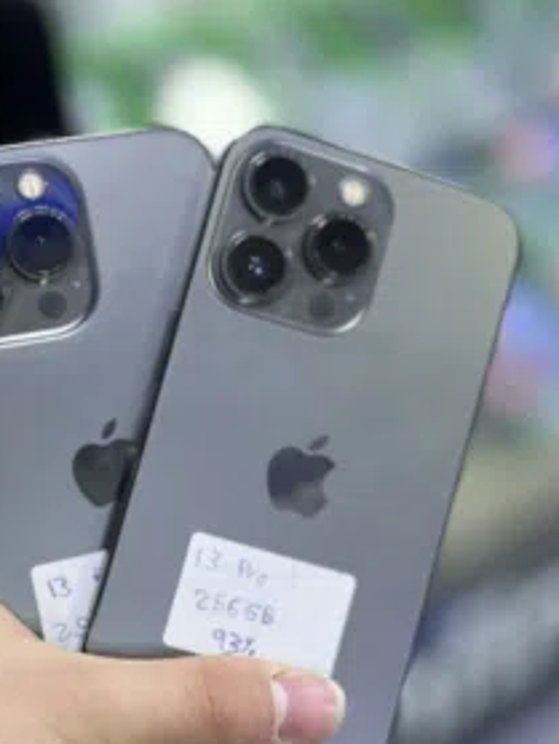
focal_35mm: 69
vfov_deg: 28.1
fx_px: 1483
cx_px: 201
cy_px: 450
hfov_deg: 21.3
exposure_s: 1/100
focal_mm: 6.86
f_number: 1.78
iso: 100
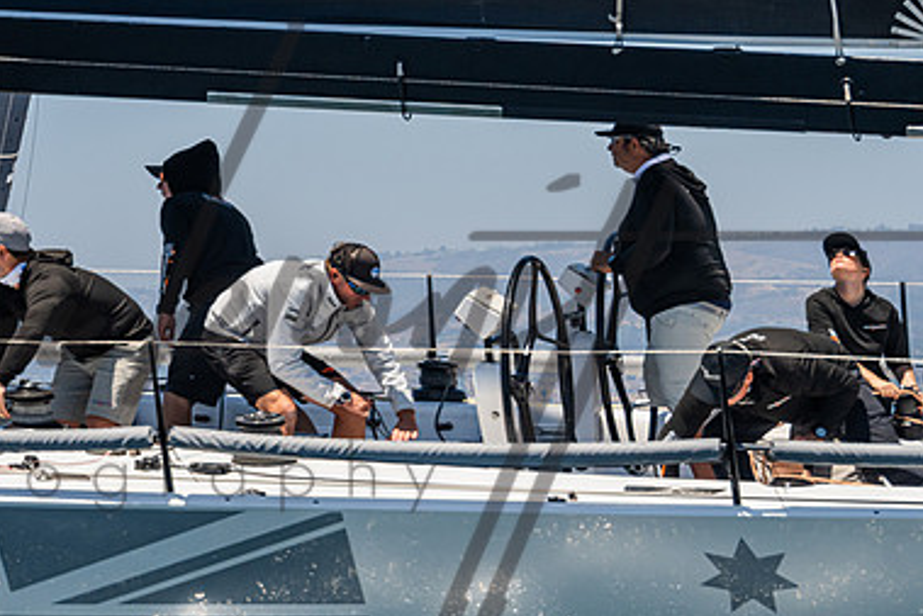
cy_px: 293
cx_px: 329
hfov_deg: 9.4
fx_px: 5617
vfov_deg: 6.3
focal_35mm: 219
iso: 500
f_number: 8
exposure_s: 1/2500
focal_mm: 140
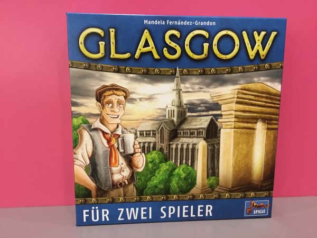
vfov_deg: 45.4
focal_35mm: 31
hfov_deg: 58.4
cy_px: 119
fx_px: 284
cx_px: 158
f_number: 2.4
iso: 200
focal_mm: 3.3
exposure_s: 1/33
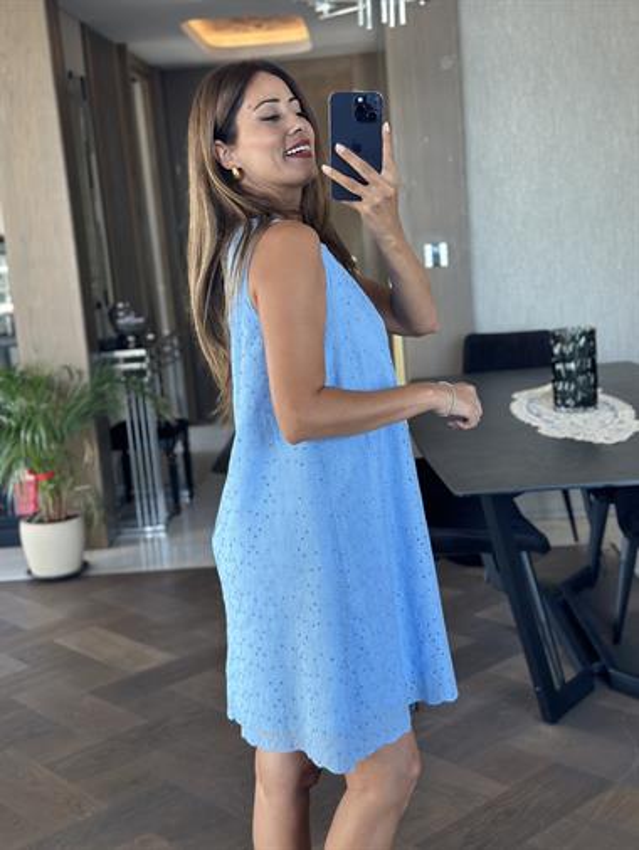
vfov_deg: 39.6
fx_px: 1180
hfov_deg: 30.3
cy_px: 425
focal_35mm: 48
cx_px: 320
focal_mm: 6.86
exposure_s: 1/76
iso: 125
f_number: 1.78
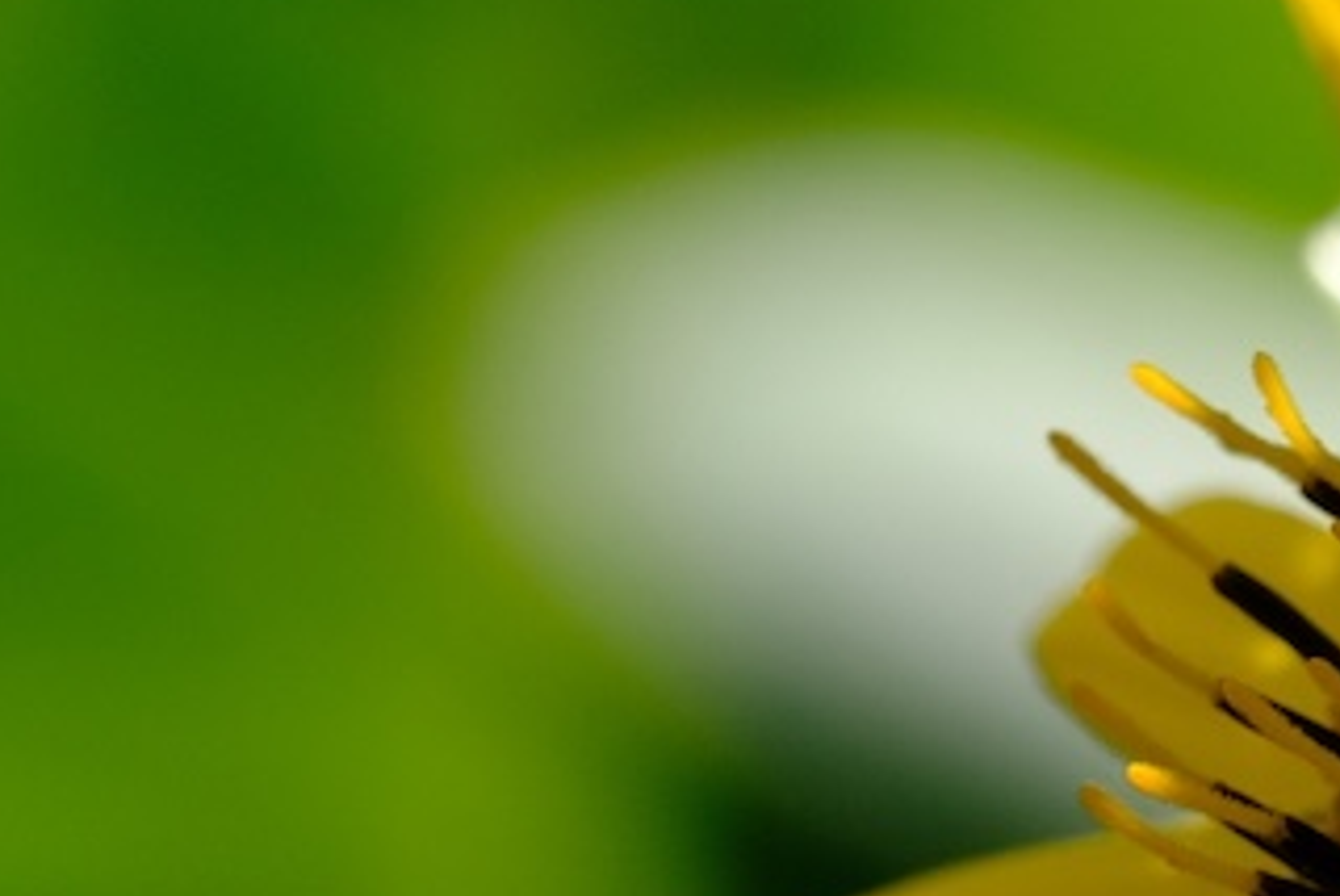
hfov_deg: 3.2
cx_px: 3360
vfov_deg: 2.2
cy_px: 1239
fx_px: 23732
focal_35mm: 637
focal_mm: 80
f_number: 11
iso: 400
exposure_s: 1/320
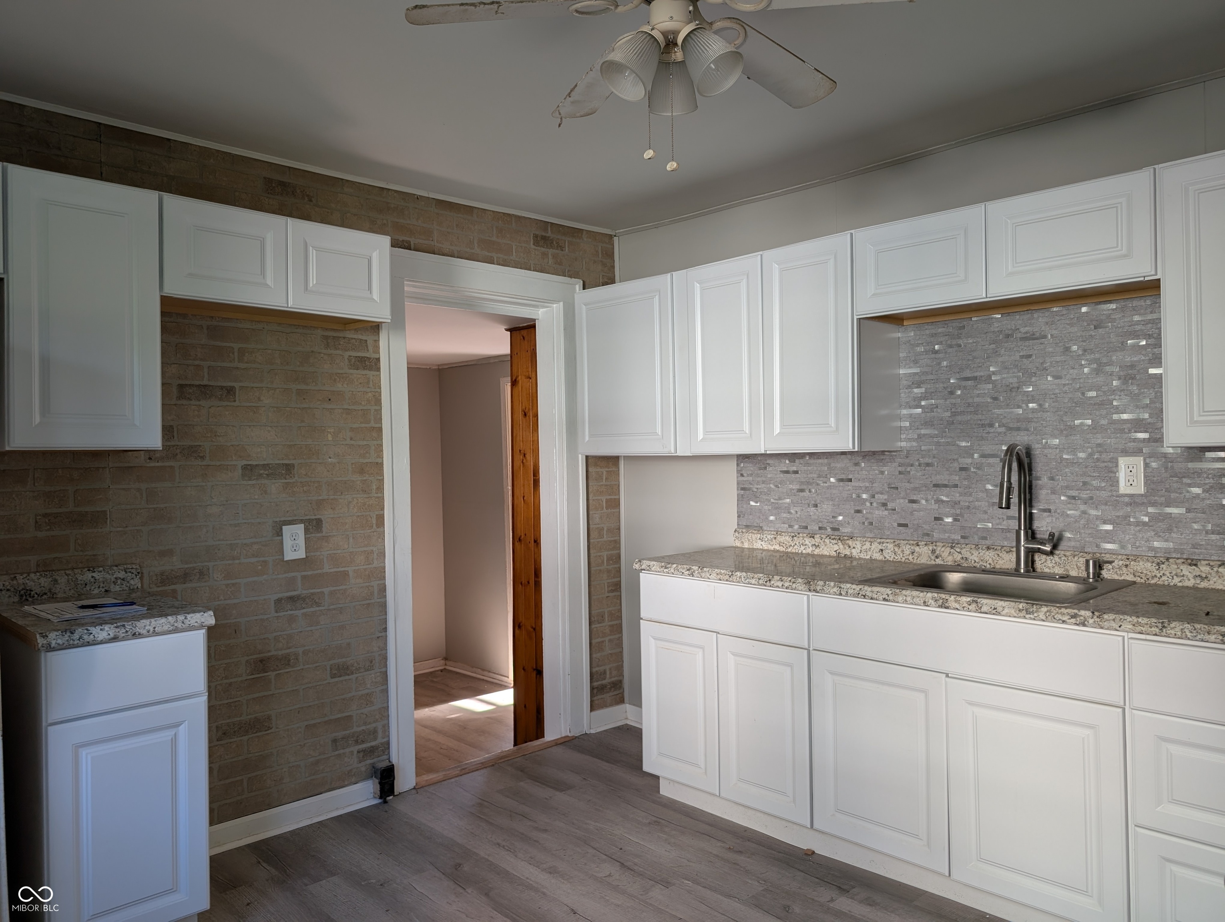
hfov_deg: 71.5
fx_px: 851
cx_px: 612
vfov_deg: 56.9
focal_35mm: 24
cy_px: 461
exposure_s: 1/99.9
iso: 21
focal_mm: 6.9
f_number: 1.68
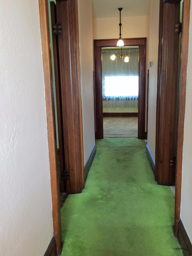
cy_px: 126
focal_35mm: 30
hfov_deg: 46.8
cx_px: 98
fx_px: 222
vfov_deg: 60.0
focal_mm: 4.15
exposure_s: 1/30
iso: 80
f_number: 2.2
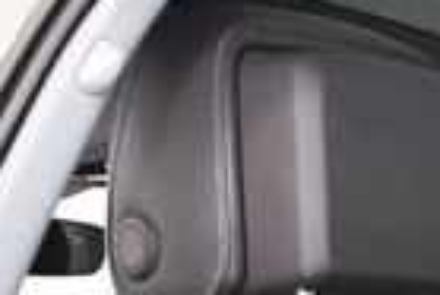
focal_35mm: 166
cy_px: 644
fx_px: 2031
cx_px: 497
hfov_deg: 12.1
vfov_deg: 7.8
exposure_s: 1/125
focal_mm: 18
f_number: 3.5
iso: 3200
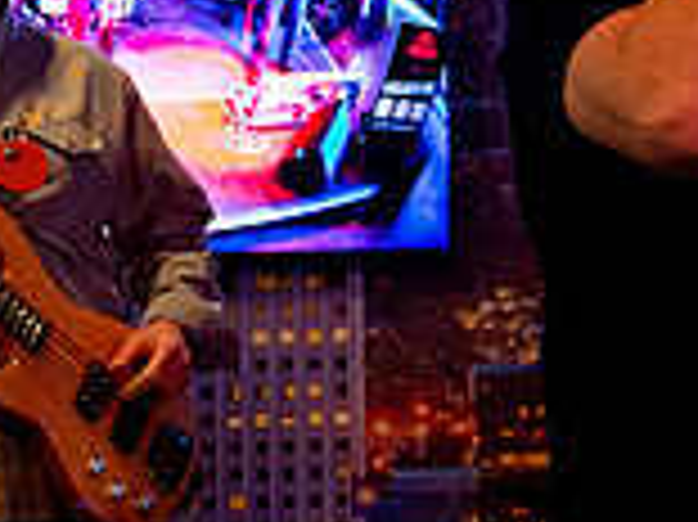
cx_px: 292
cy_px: -69
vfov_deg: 11.6
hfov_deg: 15.6
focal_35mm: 126
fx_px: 2539
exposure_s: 1/80
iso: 6400
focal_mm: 31
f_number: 4
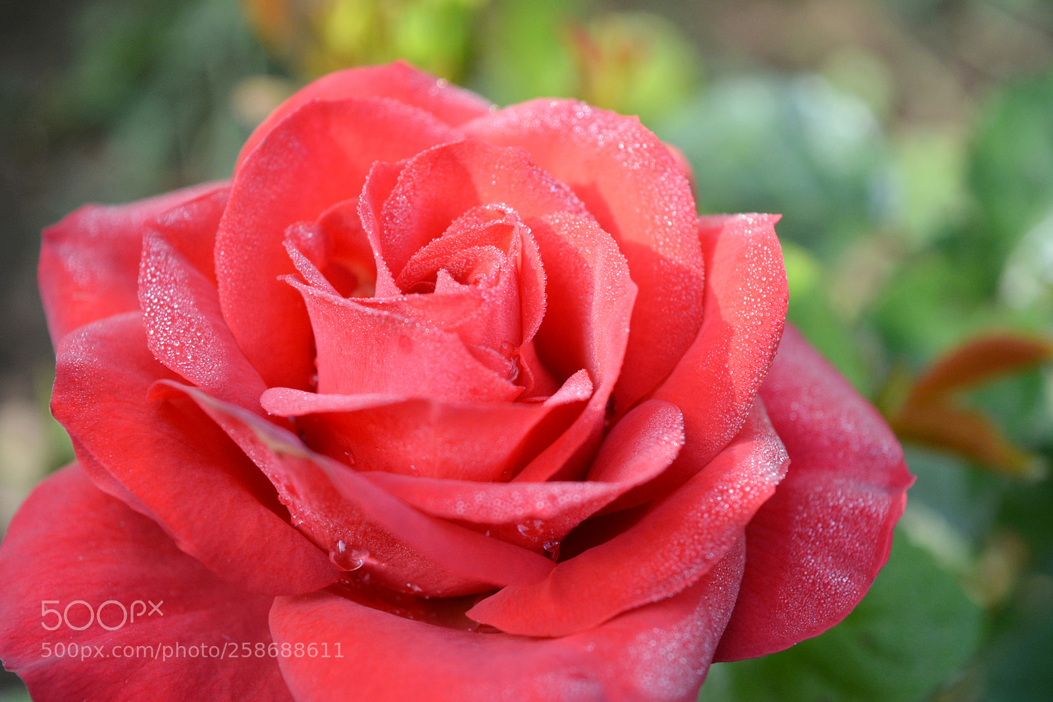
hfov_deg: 28.1
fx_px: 2105
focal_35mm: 72
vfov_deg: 18.9
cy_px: 351
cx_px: 526
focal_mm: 48
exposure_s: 1/1000
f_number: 5.3
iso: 800
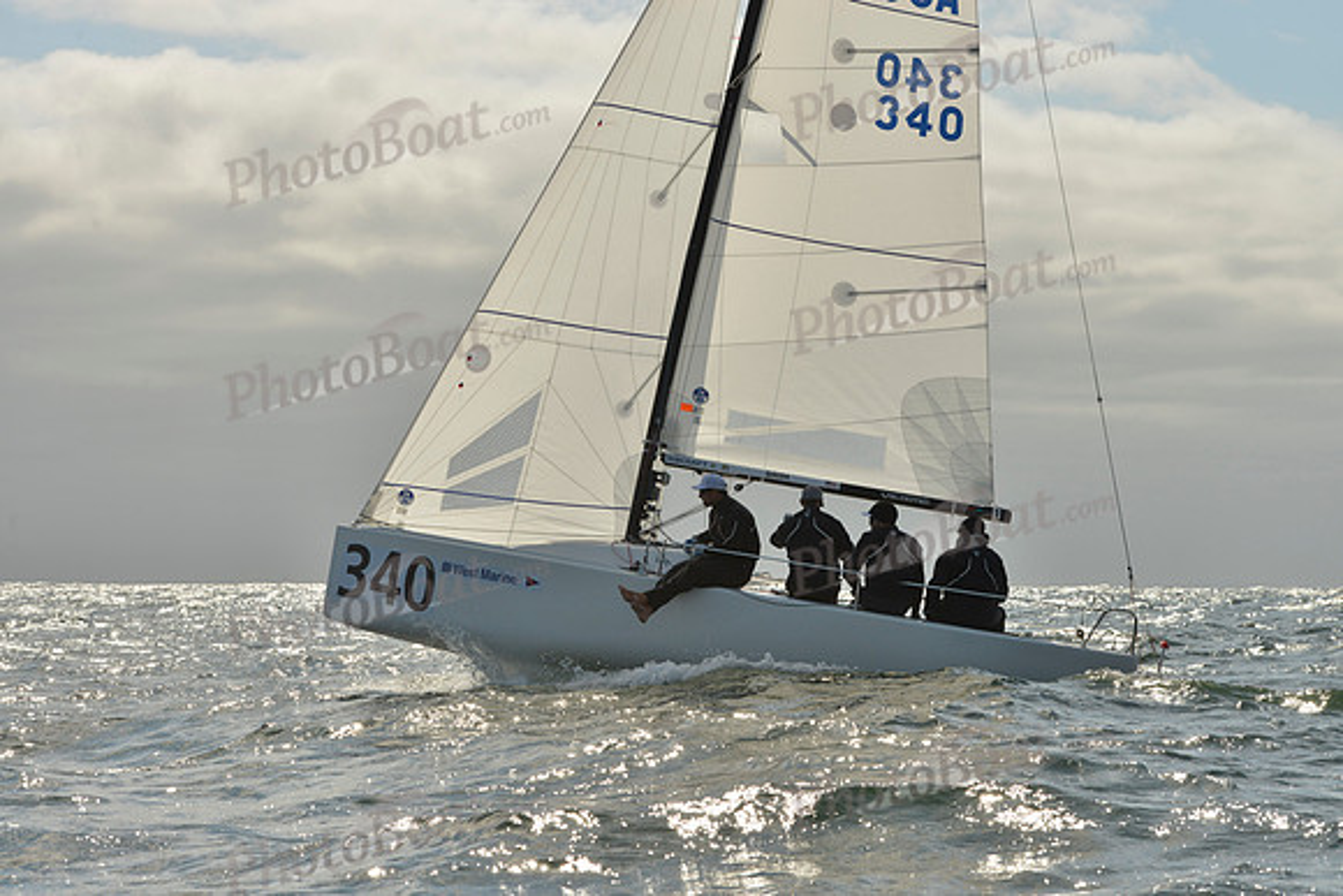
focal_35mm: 100
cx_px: 672
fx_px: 3731
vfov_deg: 13.7
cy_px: 448
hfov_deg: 20.4
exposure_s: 1/1600
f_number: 13
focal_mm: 100
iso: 400
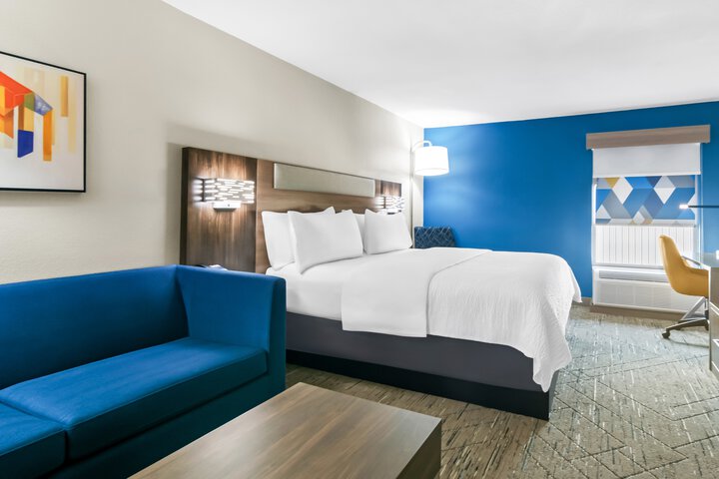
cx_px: 360
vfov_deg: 69.7
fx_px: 344
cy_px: 240
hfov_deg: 92.4
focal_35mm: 17
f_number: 8
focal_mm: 11.5
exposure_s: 1/5
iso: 200
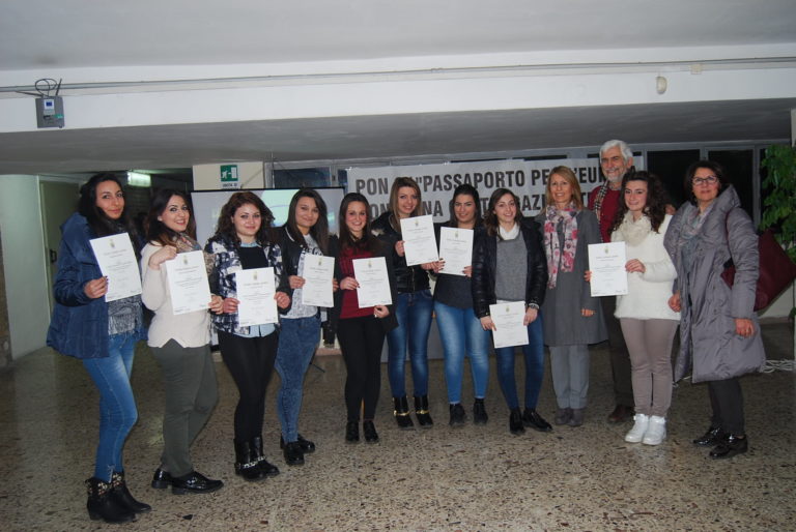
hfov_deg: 55.1
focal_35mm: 34
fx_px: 764
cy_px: 266
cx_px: 398
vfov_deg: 38.5
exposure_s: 1/60
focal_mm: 23
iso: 200
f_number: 3.8
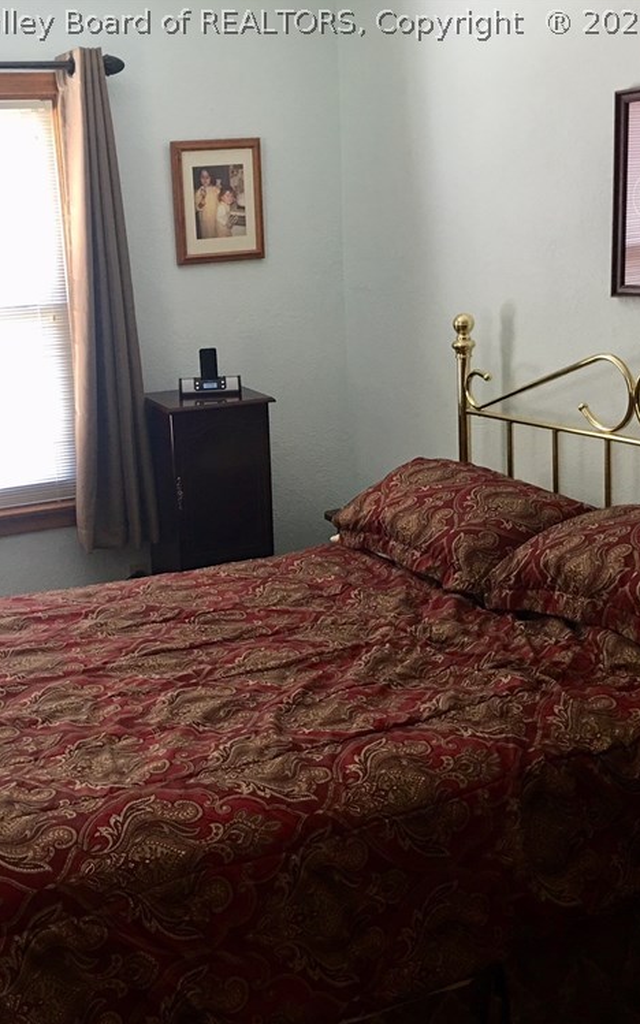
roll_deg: +3.6
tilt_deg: -13.0
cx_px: 217
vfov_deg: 47.2
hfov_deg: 30.3
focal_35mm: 42
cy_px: 521
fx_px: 1172
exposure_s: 1/15
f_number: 2.2
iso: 40
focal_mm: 4.15
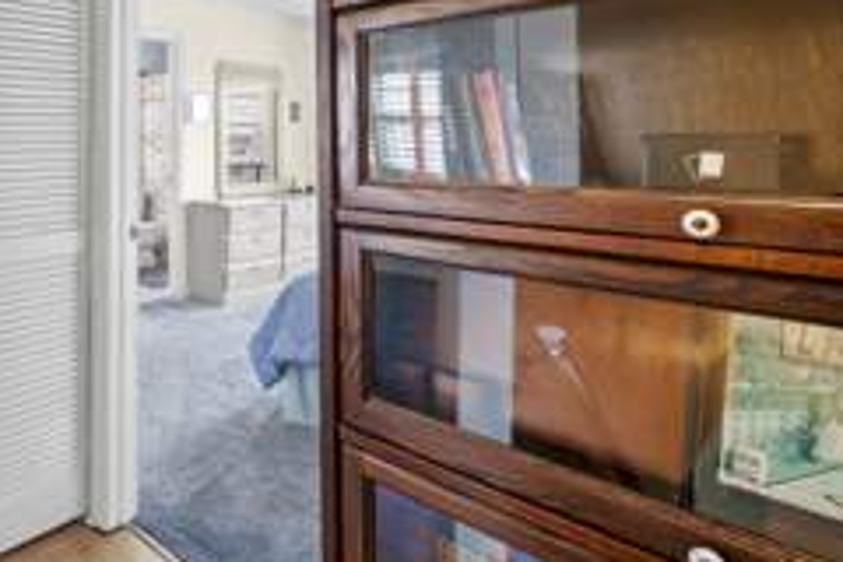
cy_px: 158
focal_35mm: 24
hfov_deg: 65.0
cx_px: 133
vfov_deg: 51.4
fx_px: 562
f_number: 9
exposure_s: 5
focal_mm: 12
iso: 100
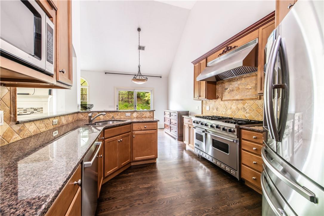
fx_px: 126
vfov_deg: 81.2
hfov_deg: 104.3
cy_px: 108
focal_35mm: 14
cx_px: 162
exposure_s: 1/2.5
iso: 1000
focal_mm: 14
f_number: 10
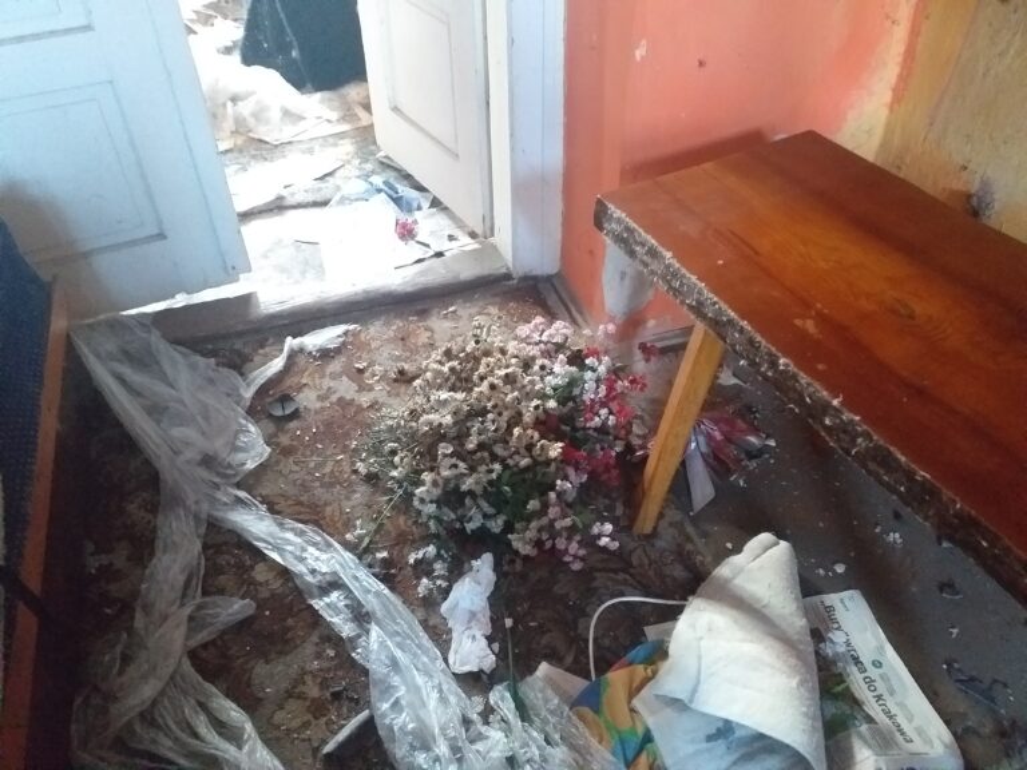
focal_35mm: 27
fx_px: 801
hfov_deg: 65.3
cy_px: 385
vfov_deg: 51.4
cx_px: 514
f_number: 1.9
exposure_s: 1/17
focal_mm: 3.6
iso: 1000
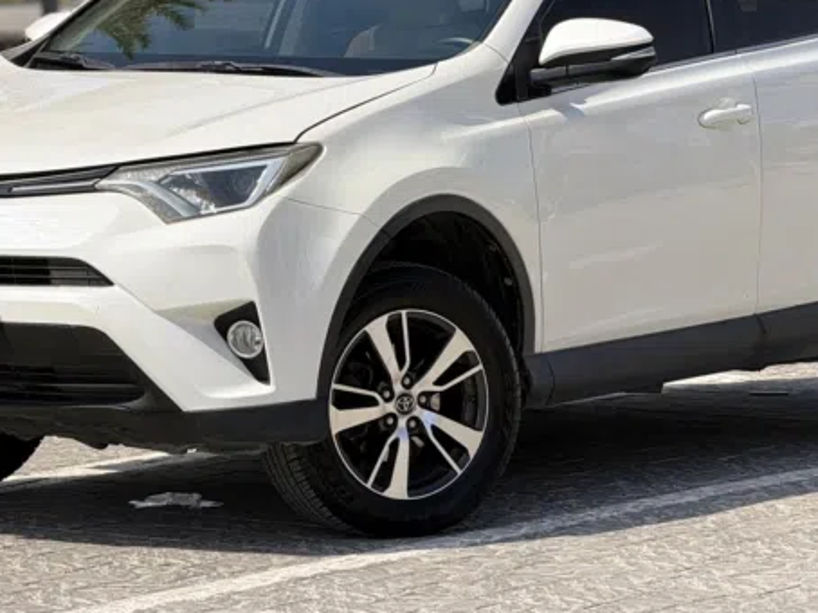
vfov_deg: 10.5
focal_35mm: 141
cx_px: 411
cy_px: 225
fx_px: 3330
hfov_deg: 14.0
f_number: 2.8
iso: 20
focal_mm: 16.89
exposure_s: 1/686
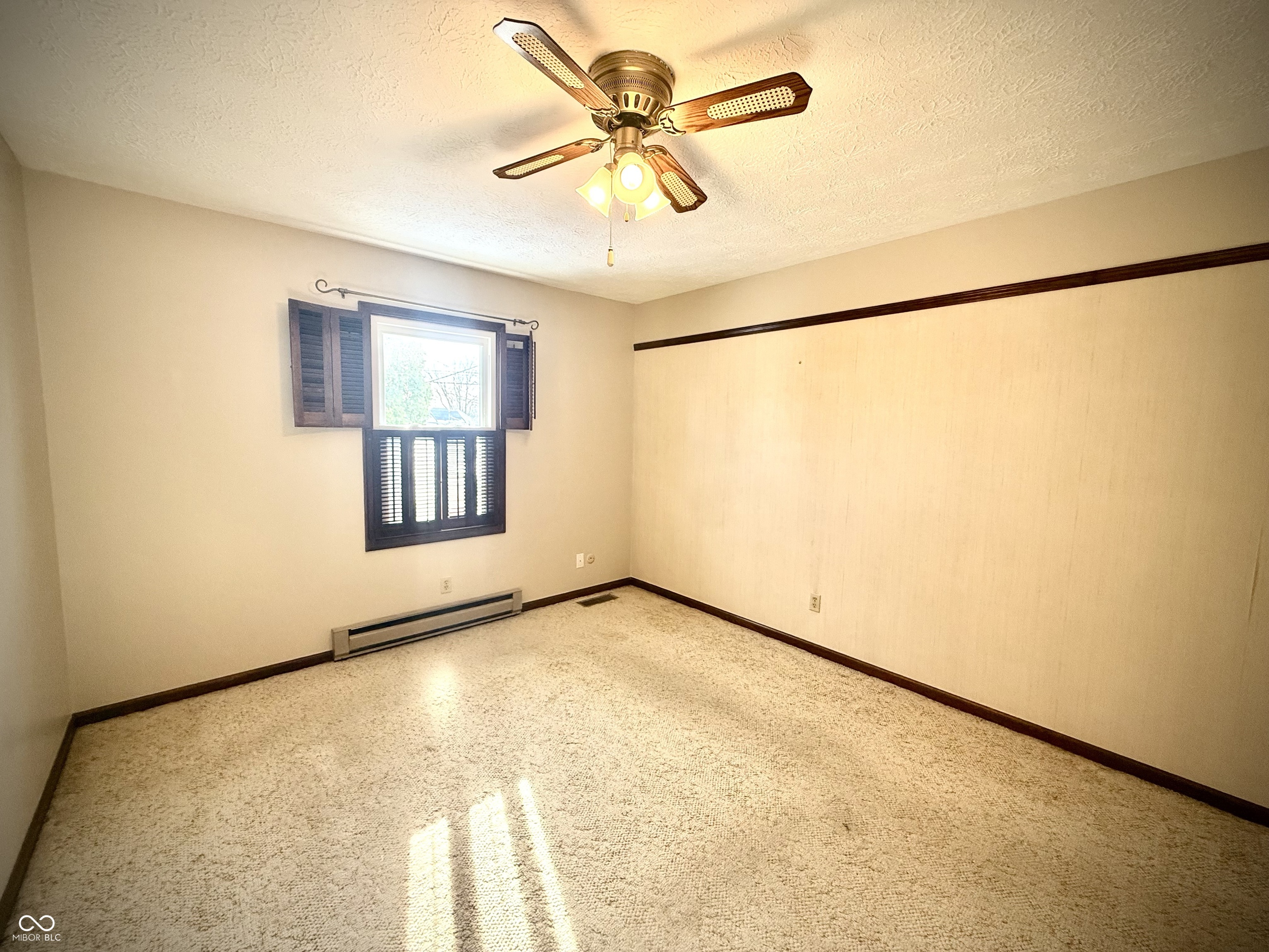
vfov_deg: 85.7
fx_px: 513
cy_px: 476
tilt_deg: -4.9
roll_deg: -1.1
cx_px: 634
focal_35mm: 14
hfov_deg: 102.1
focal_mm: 2.22
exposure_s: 1/120
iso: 160
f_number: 2.2
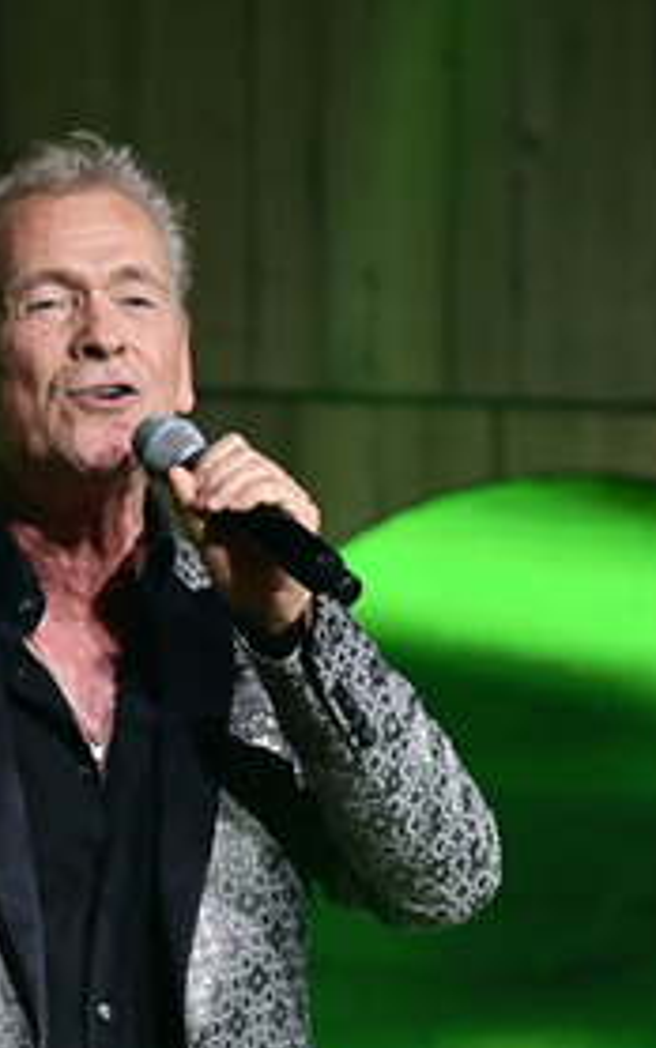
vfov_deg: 6.4
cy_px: 554
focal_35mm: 330
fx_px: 9430
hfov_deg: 4.0
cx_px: 115
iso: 1600
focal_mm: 200
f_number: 4
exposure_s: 1/320
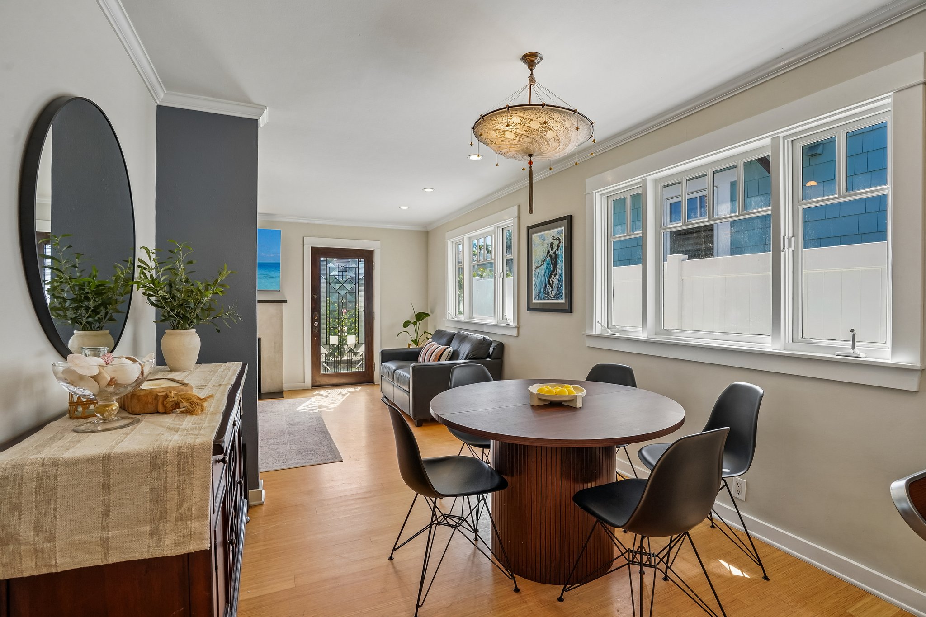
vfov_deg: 73.7
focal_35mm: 16
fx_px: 411
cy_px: 308
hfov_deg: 96.7
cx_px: 463
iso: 400
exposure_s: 1/80
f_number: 8
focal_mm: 16
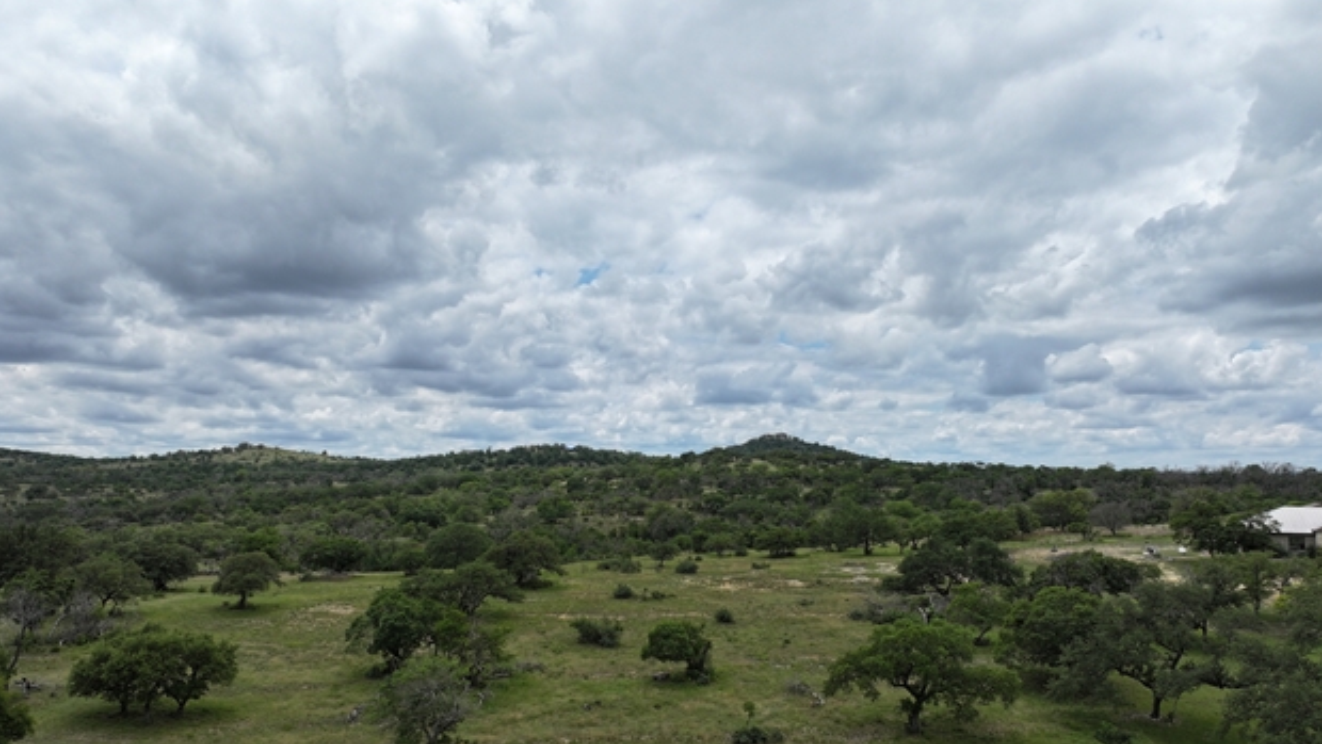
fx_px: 947
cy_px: 467
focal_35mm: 27
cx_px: 661
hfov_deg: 69.9
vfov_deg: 42.6
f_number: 2.8
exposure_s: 1/3200
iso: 140
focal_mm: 12.29
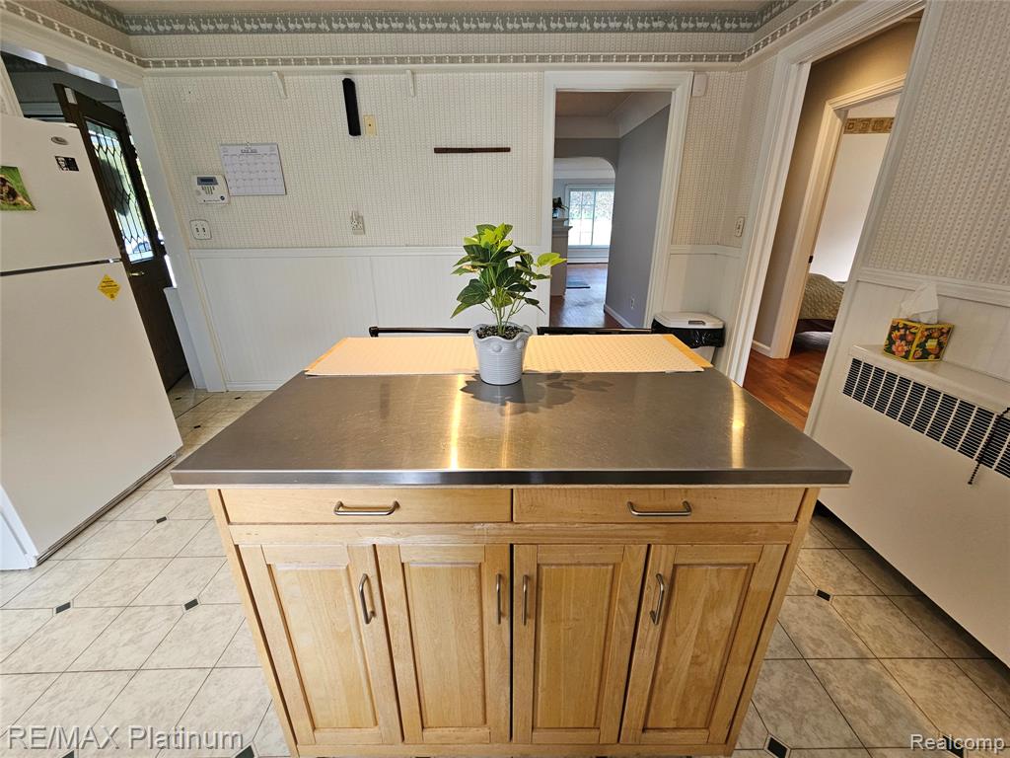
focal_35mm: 13
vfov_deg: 89.9
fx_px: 379
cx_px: 505
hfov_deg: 106.2
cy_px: 379
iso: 125
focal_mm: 2.2
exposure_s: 1/60
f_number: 2.2
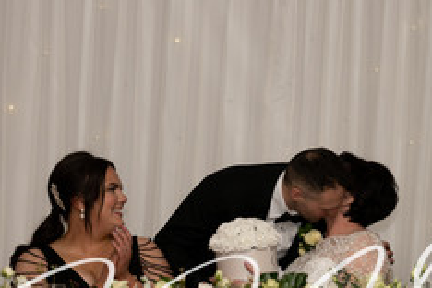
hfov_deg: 10.6
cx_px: 332
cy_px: 198
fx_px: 2316
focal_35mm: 193
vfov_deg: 7.1
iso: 400
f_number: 2.8
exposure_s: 1/200
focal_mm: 95
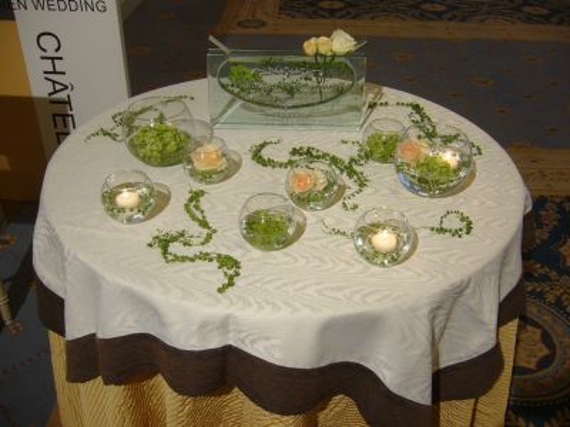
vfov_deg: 40.7
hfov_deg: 52.6
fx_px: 576
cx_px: 285
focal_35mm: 35
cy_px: 214
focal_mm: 5.8
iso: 100
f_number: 2.8
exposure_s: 1/30
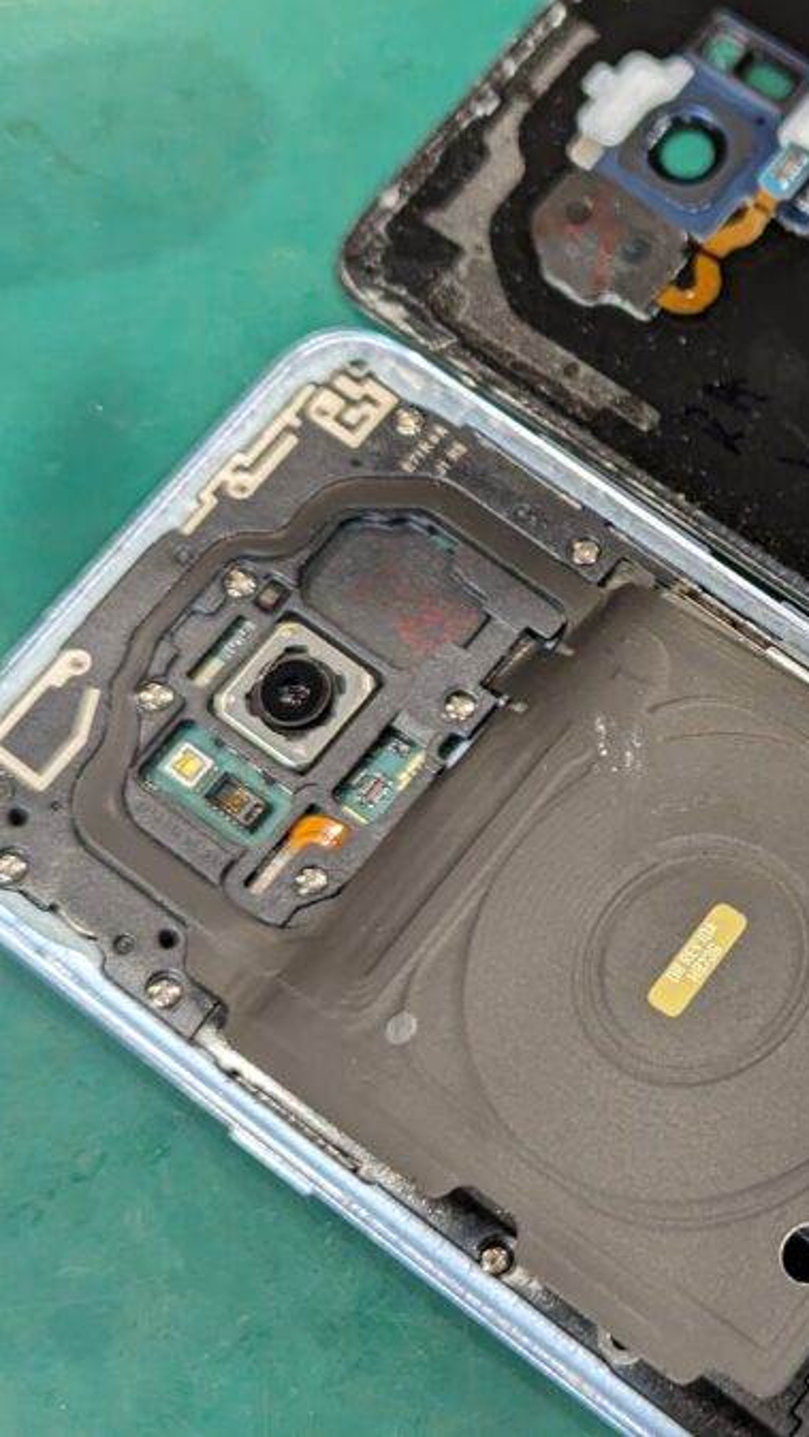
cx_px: 926
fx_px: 2667
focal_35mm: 70
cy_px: 717
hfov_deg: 16.6
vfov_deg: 30.1
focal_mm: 6.81
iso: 176
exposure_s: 1/50
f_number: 1.85
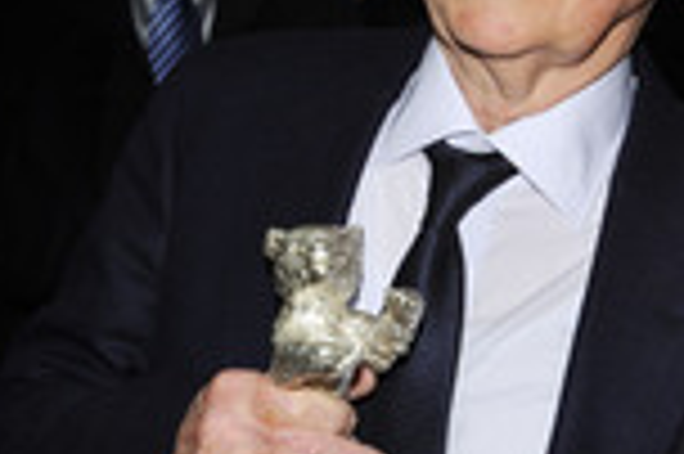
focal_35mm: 142
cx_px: 803
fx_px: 2695
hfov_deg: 14.1
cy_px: 225
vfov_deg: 9.6
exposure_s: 1/250
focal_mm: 48
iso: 800
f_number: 7.1
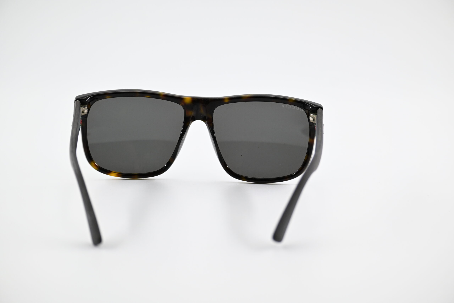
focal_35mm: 102
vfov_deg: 13.4
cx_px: 227
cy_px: 152
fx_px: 1286
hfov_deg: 20.0
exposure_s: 1/400
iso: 400
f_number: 4.8
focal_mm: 68
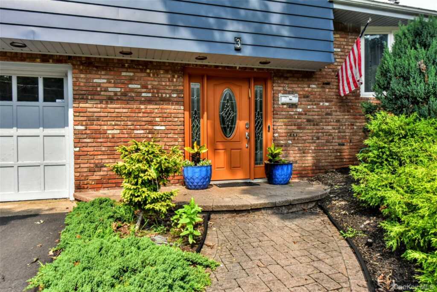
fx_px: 291
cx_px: 218
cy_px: 146
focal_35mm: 24
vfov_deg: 53.1
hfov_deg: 73.7
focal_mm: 24
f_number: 8
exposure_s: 1/4000
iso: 2800
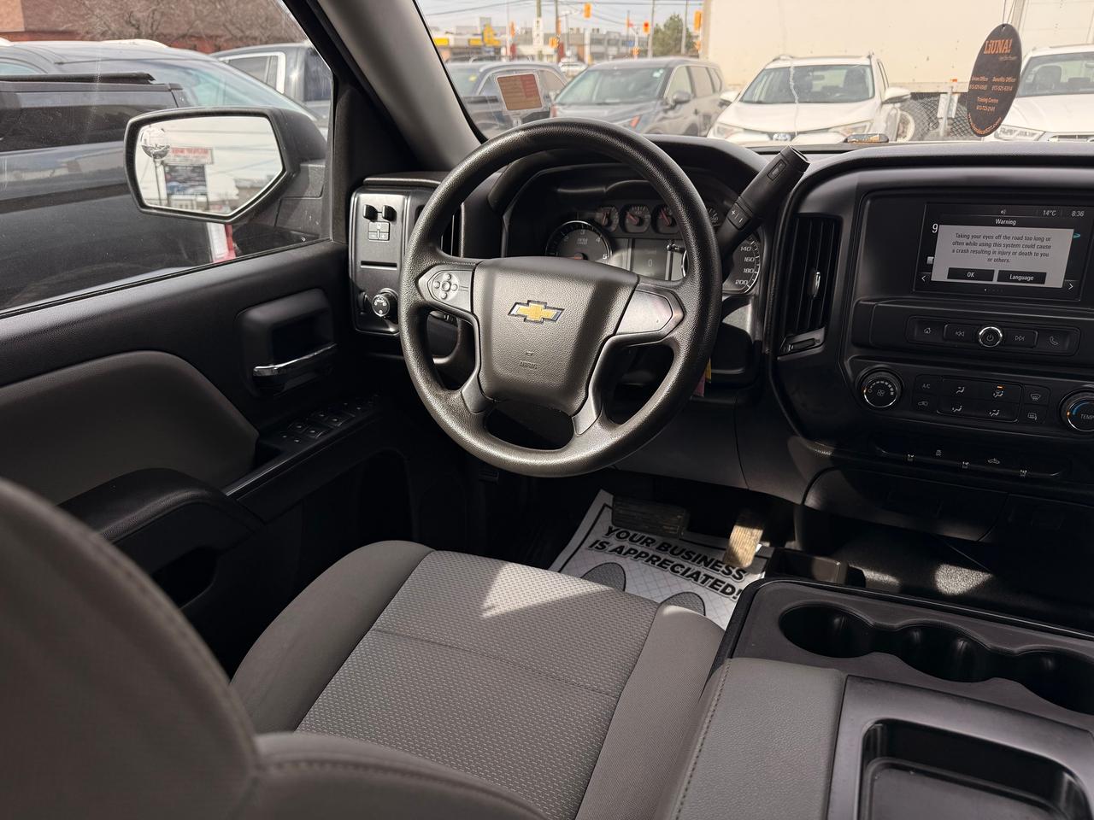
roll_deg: +1.6
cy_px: 410
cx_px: 547
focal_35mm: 24
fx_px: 758
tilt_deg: -24.0
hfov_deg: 71.6
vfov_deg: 56.8
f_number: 1.78
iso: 80
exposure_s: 1/822
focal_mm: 6.76
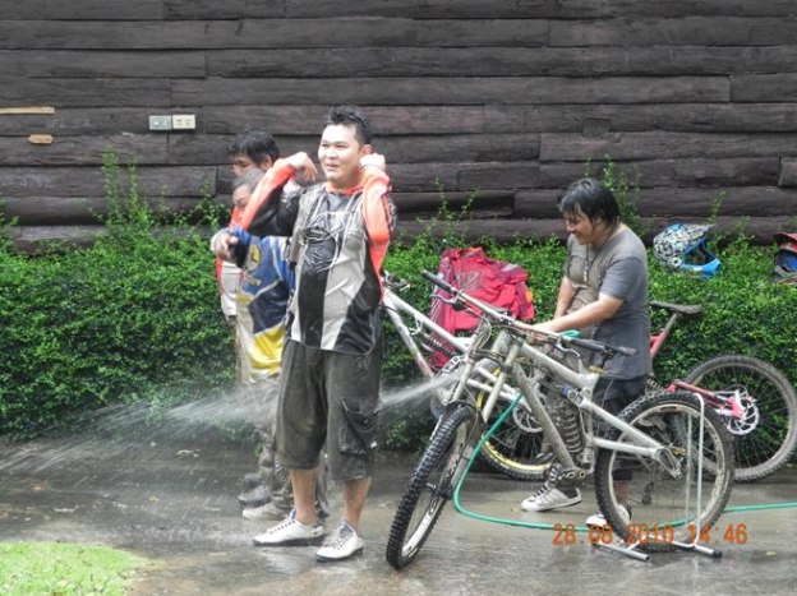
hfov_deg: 23.0
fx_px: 1956
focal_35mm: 85
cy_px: 298
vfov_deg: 17.3
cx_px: 398
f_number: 4
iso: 160
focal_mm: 15.1
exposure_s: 1/77.5
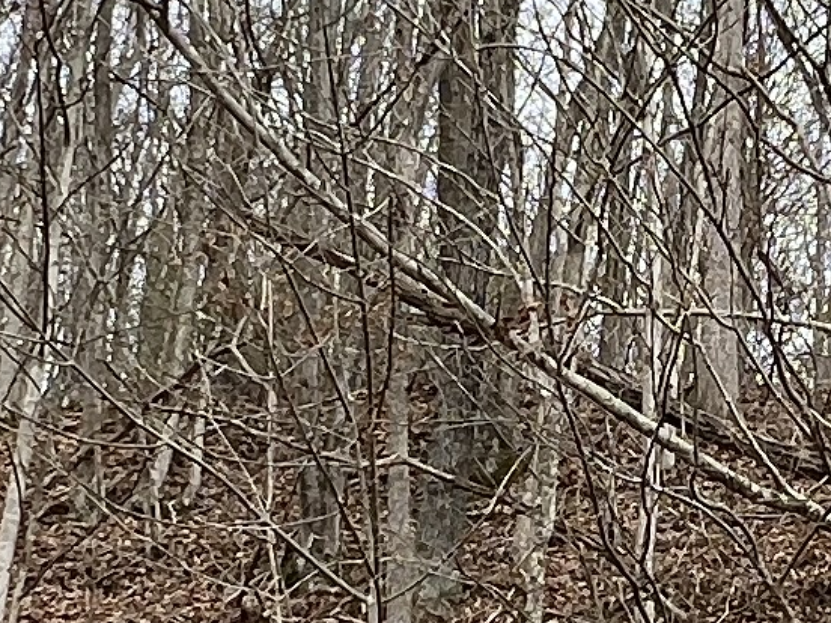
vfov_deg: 15.4
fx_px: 2281
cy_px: 546
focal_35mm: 95
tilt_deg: +20.5
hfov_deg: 20.4
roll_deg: -2.2
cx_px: 664
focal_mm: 1.57
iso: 32
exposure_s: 1/202
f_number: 1.8
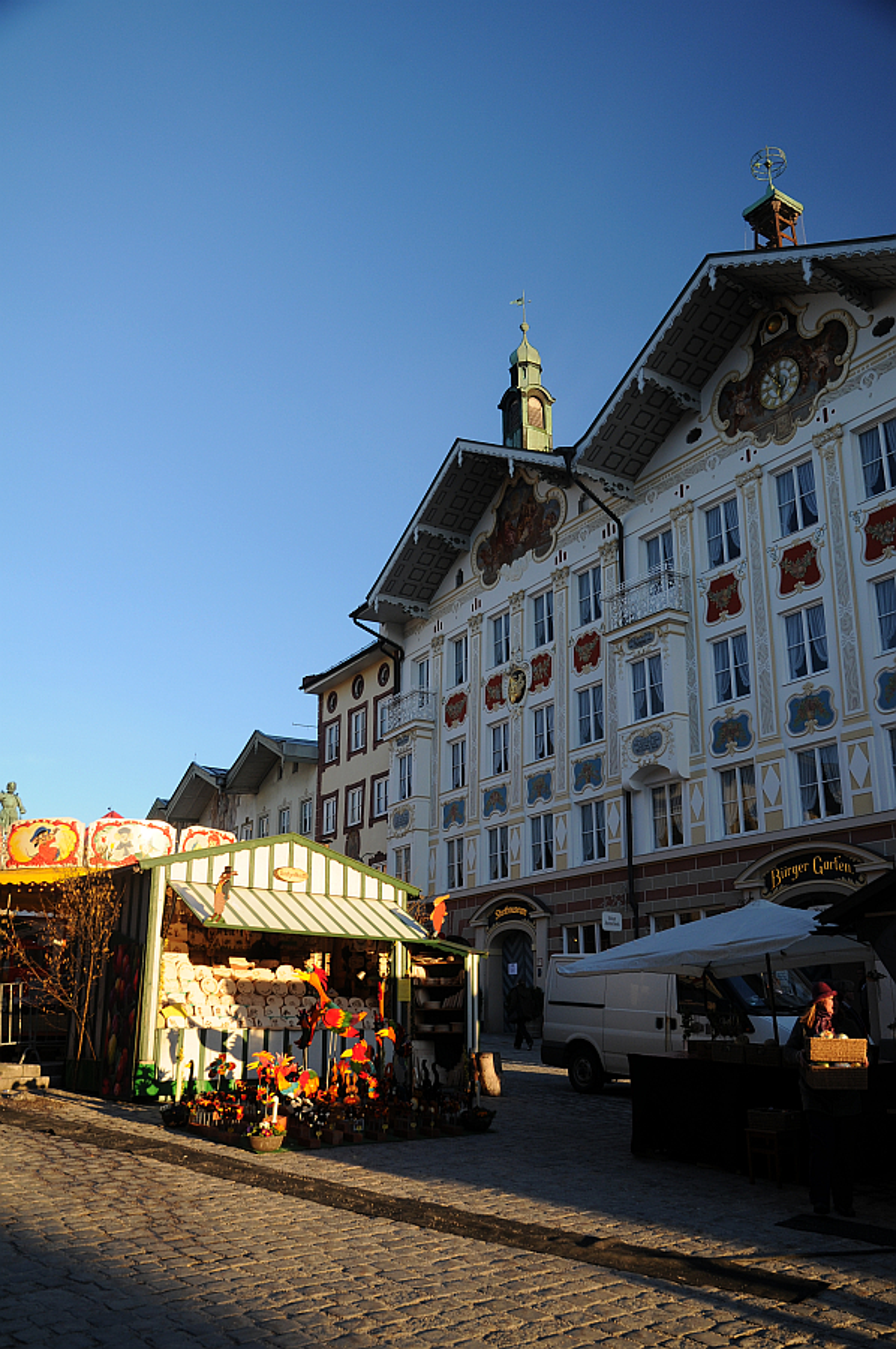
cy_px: 674
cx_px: 448
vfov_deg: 62.0
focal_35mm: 30
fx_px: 1123
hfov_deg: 43.5
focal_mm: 20
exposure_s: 1/100
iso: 200
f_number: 5
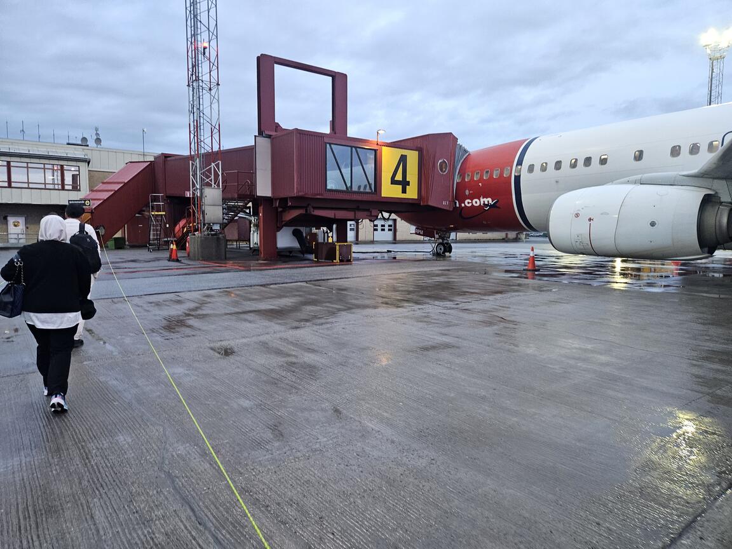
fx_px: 486
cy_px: 274
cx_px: 366
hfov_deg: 73.9
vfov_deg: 58.9
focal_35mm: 23
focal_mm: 5.4
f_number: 1.8
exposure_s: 1/100
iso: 250
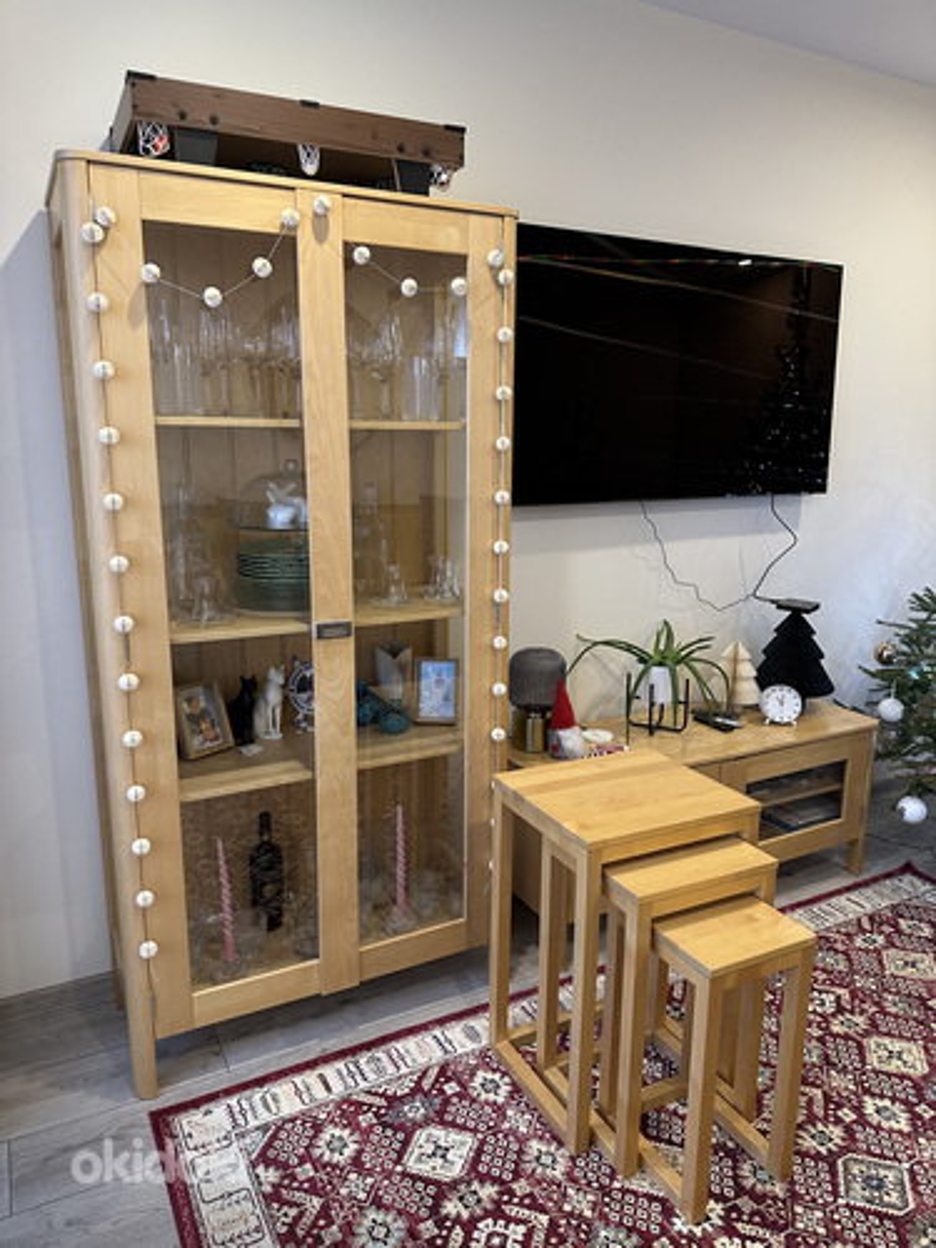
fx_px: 865
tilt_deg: -12.1
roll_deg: -0.8
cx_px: 468
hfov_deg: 56.8
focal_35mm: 24
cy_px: 624
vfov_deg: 71.6
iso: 320
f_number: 1.78
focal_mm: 6.86
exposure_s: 1/50
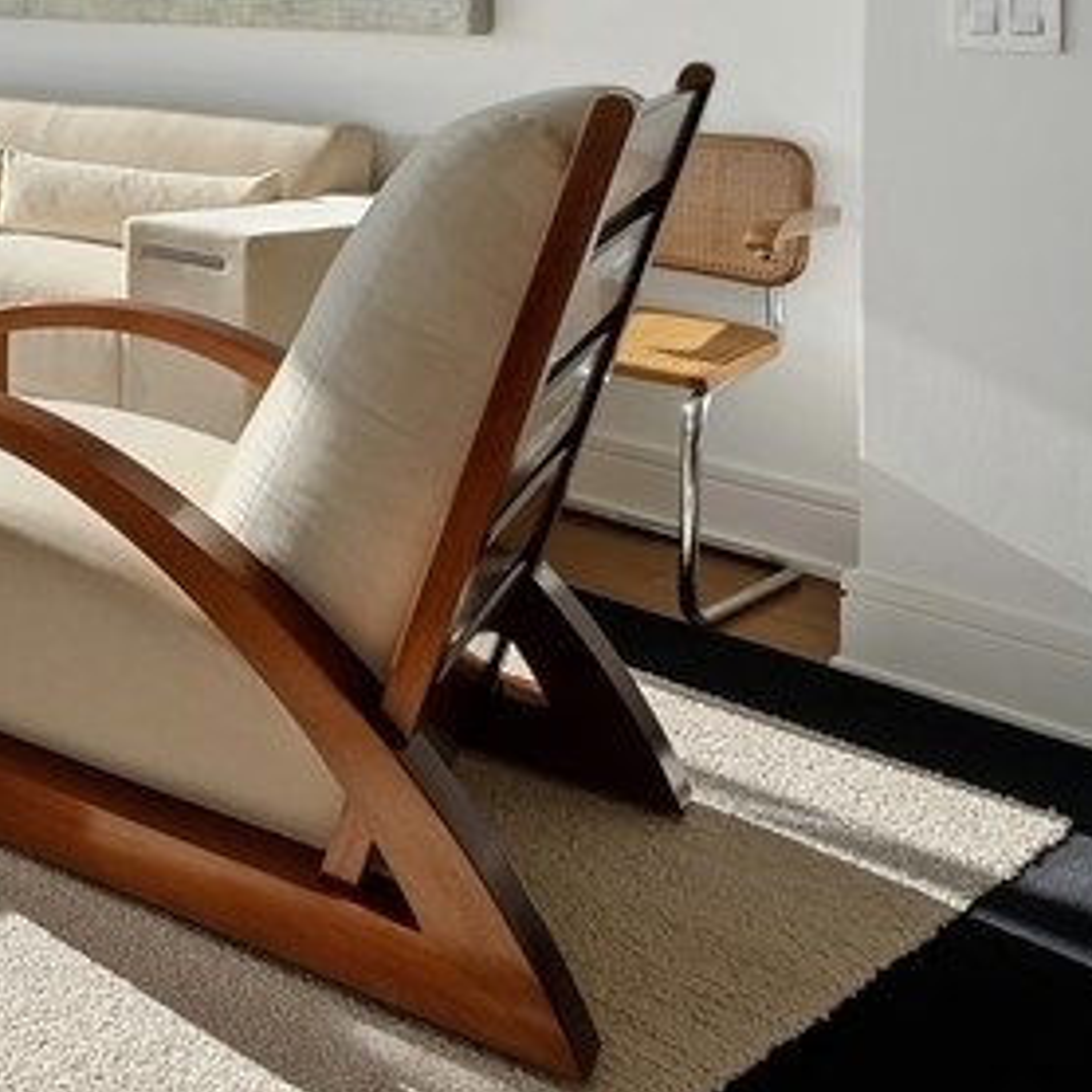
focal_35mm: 44
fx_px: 1570
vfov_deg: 34.6
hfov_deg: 25.7
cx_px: -636
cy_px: -20
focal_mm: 16
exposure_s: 1/250
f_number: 9.5
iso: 200
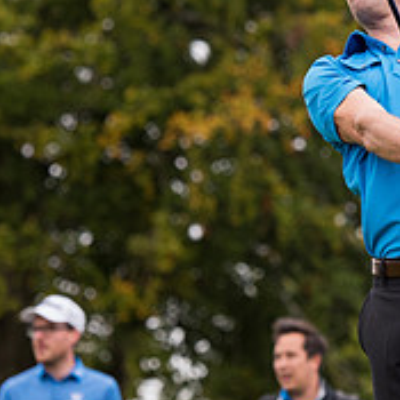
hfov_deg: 5.4
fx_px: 4275
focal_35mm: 327
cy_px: 88
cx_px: 327
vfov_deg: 5.4
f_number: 4
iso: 800
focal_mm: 116
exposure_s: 1/1250
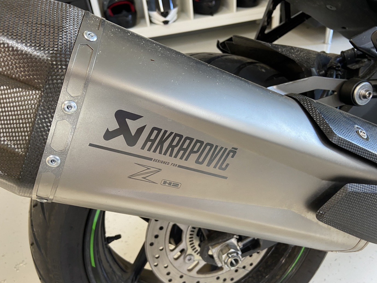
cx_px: 184
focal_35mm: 27
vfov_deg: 51.3
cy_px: 145
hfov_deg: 65.3
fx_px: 294
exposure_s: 1/50
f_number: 1.8
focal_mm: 4.25
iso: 80
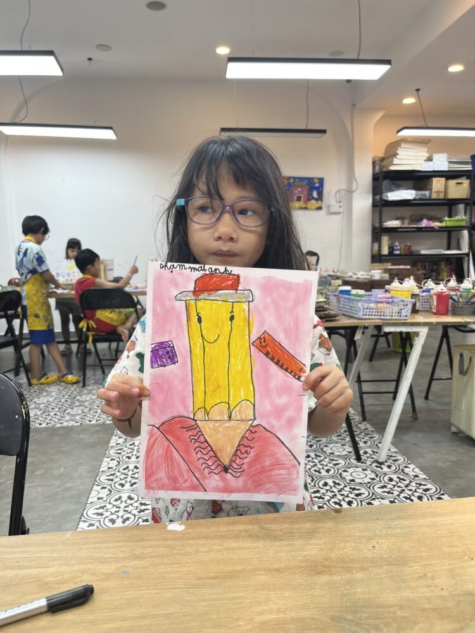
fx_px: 476
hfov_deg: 53.1
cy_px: 316
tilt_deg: -8.0
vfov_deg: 67.3
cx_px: 238
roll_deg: +0.9
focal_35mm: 26
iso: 32
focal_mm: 5.1
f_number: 1.6
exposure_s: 1/100
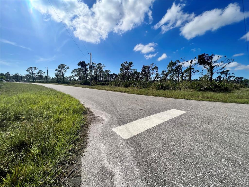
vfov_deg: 89.9
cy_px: 94
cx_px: 124
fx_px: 94
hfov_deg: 106.2
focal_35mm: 13
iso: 32
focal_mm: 1.57
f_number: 1.8
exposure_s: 1/3040
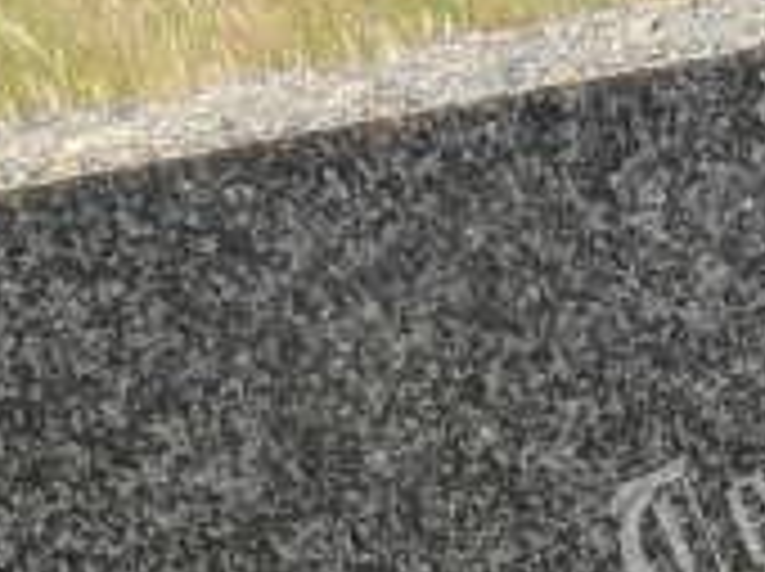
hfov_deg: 9.6
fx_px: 4215
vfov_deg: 7.4
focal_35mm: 191
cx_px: 1552
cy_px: 1176
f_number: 3.5
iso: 100
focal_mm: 4.9
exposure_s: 1/750
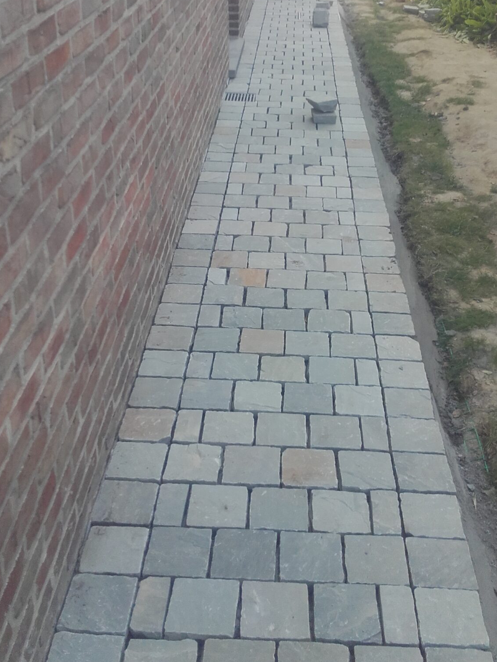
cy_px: 225
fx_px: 804
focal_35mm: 42
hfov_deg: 34.3
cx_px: 281
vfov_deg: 44.2
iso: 50
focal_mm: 3.31
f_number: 2.2
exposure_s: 1/240
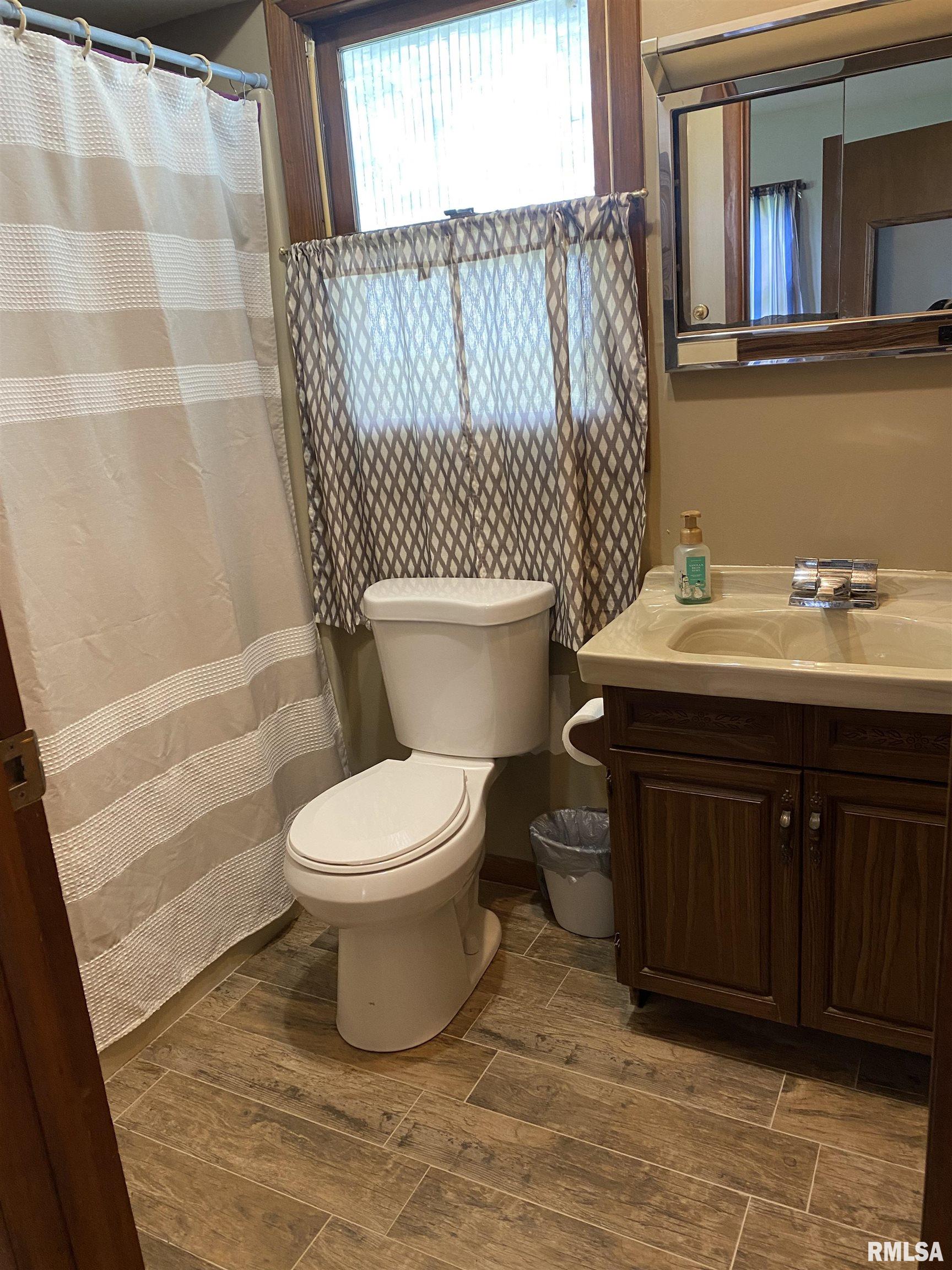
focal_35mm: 26
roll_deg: +4.8
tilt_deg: -14.2
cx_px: 476
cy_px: 635
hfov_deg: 53.1
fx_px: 953
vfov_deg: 67.3
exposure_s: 1/60
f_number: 1.8
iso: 200
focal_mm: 4.25
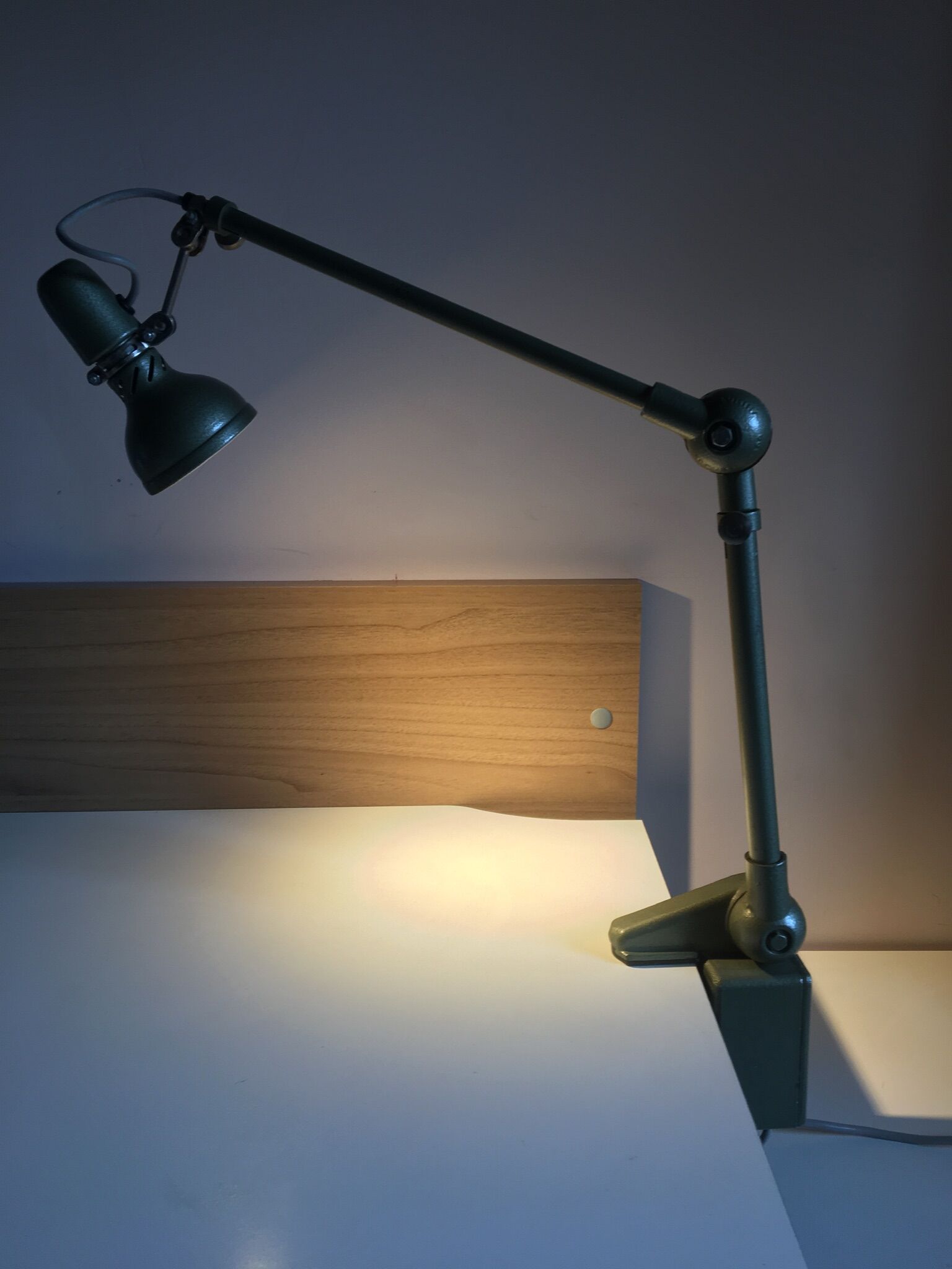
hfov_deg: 48.2
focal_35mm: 29
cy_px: 634
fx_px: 1063
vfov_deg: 61.7
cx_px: 476
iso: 32
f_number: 2.2
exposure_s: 1/50
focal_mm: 4.15
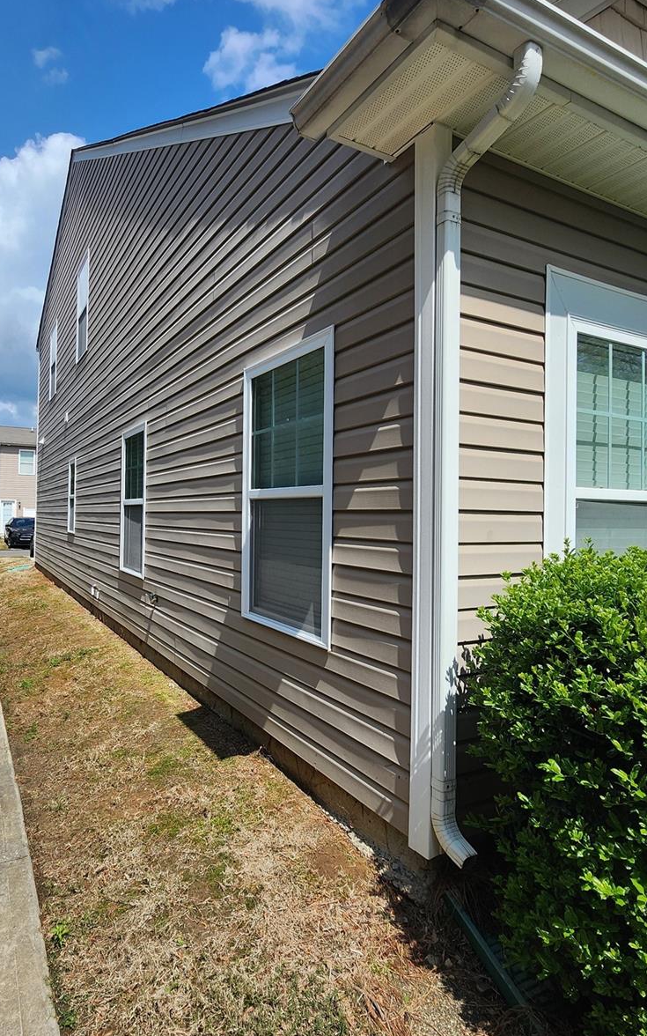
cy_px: 504
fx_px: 508
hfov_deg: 64.0
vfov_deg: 91.1
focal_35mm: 18
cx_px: 239
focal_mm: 2.2
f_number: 2.2
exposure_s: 1/2094
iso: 50
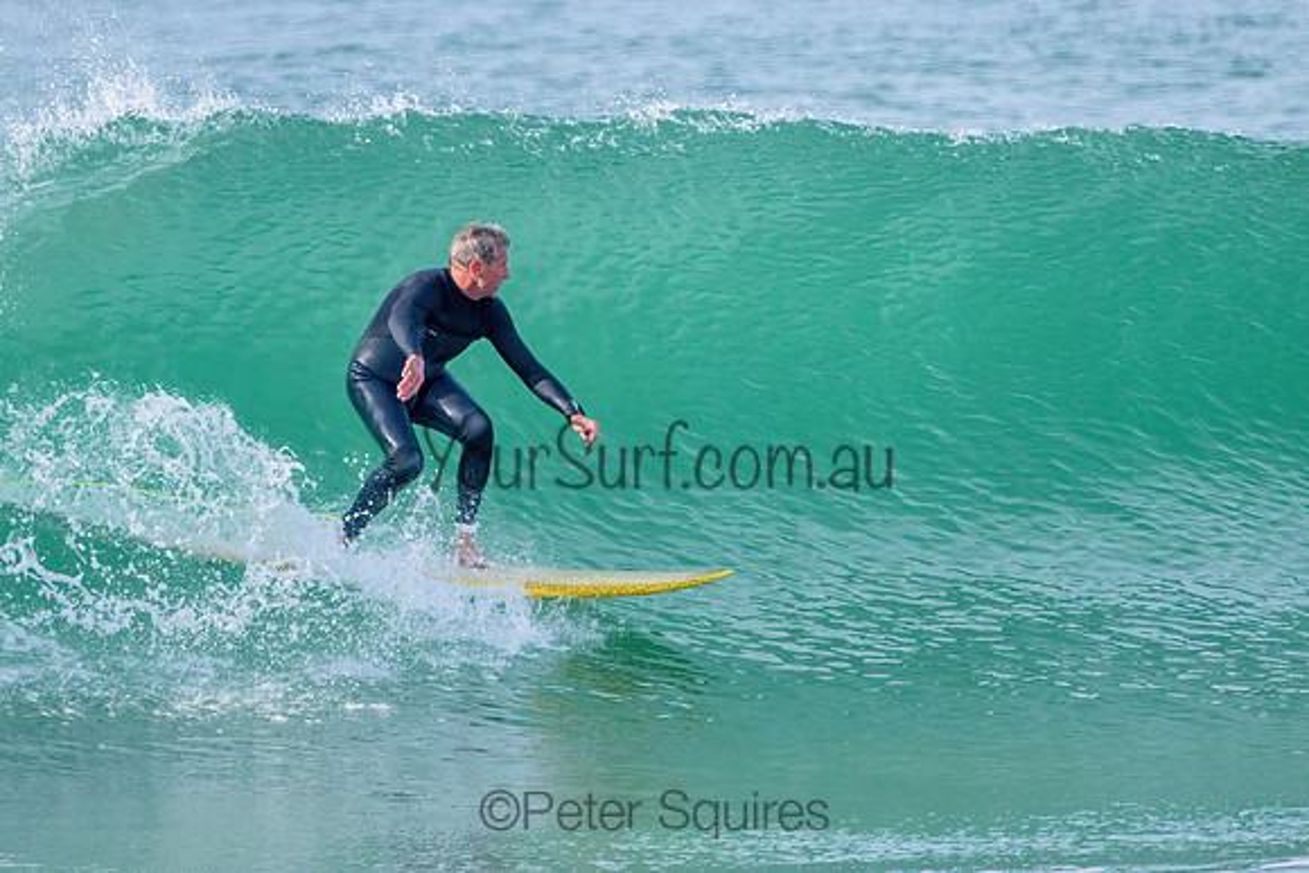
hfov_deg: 2.0
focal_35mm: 1037
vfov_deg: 1.3
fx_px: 37702
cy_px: 401
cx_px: 731
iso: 3200
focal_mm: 800
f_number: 11
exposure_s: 1/1600
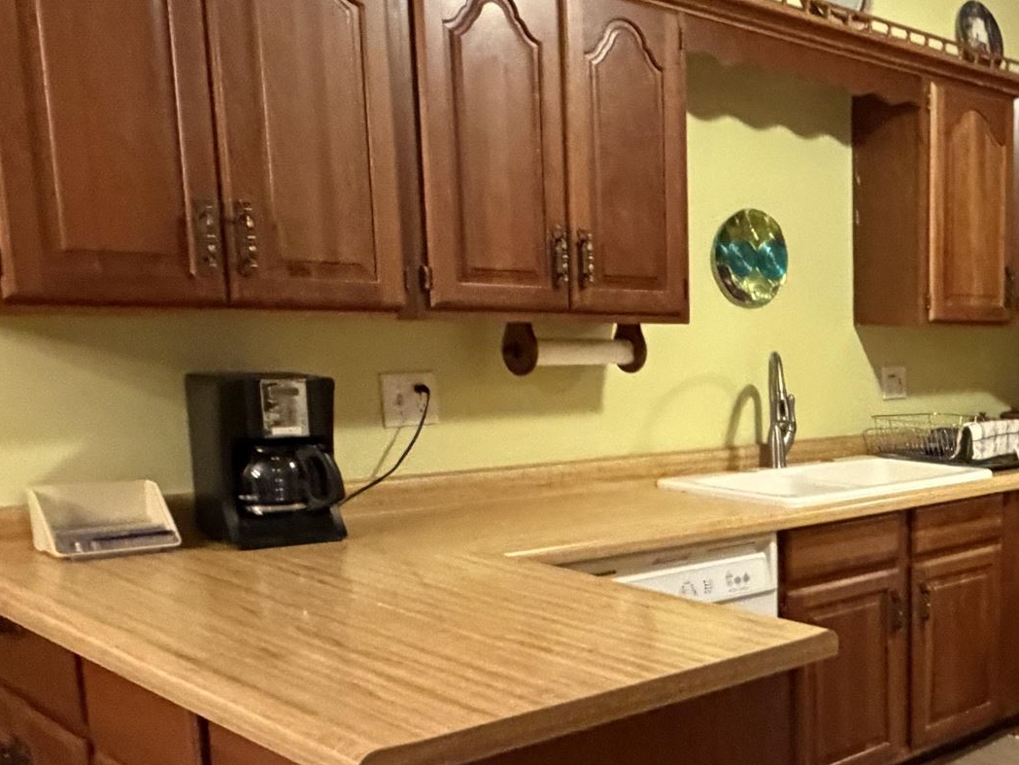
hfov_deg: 39.2
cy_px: 529
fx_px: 1207
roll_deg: -0.6
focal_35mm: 41
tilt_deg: -10.6
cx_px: 1069
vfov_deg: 34.7
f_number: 2.2
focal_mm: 2.22
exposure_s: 1/60
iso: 1000
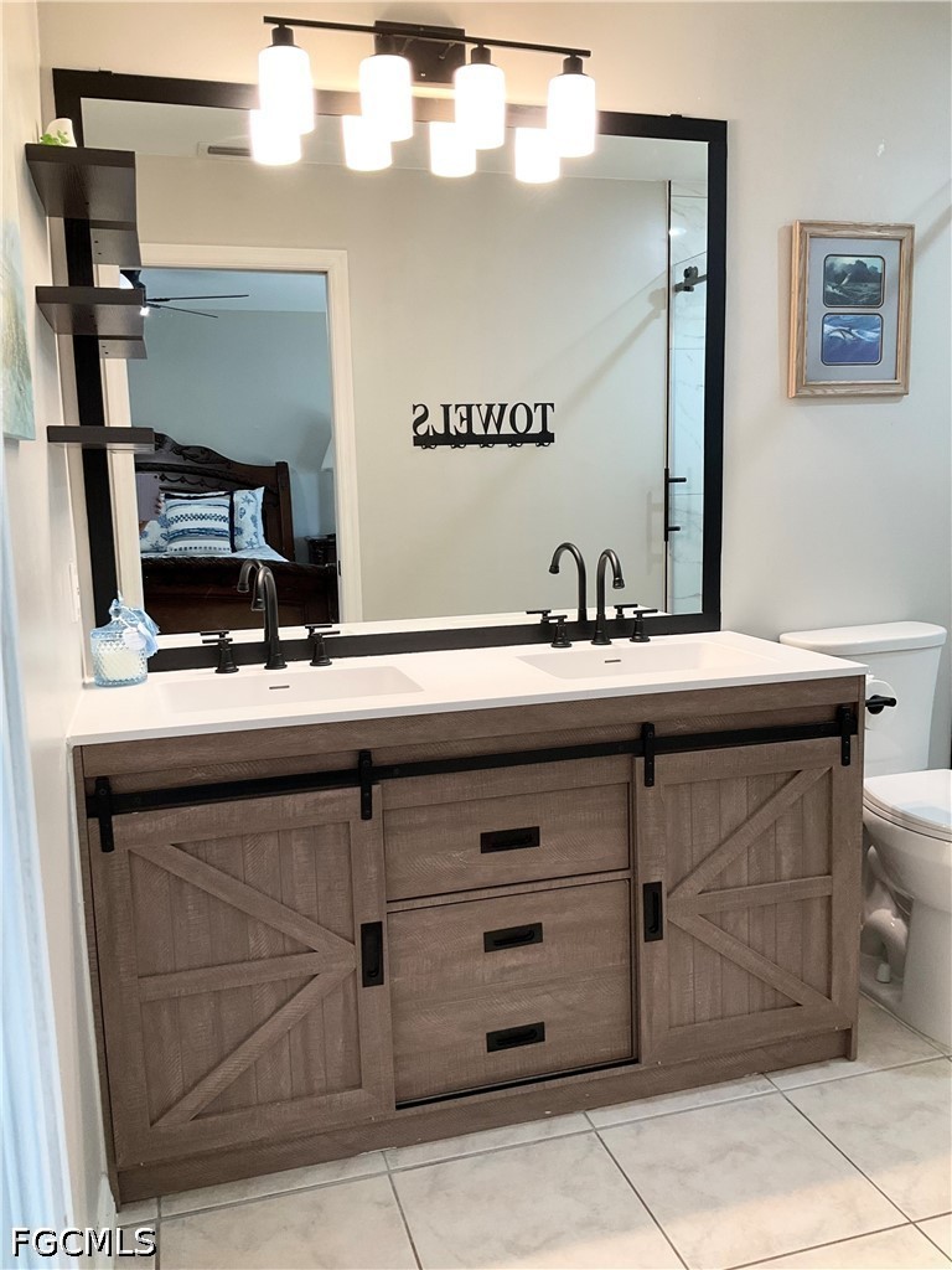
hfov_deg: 48.2
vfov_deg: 61.7
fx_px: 1063
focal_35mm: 29
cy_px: 635
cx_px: 476
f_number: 1.8
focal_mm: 3
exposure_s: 1/60
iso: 64
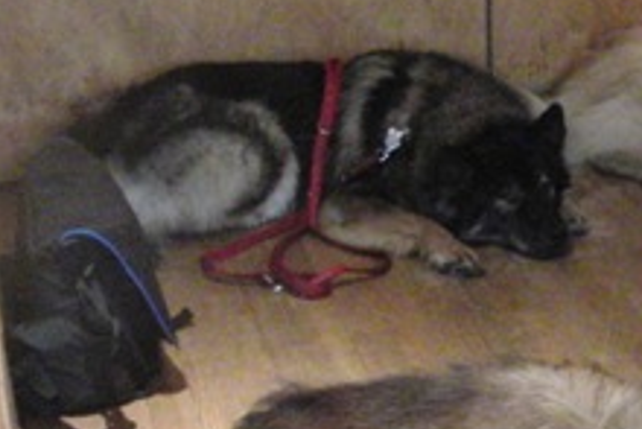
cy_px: 382
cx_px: 636
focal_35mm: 105
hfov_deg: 18.9
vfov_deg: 13.0
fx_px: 1874
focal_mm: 6.42
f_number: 3.6
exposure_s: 1/15
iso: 1600
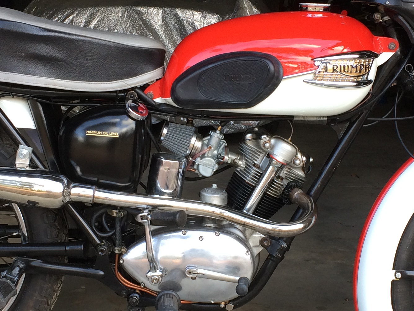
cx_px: 223
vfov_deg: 20.7
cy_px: 172
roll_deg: -1.3
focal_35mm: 71
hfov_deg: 27.4
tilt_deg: -11.4
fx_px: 849
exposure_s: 1/100
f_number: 2.2
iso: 40
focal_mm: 4.15
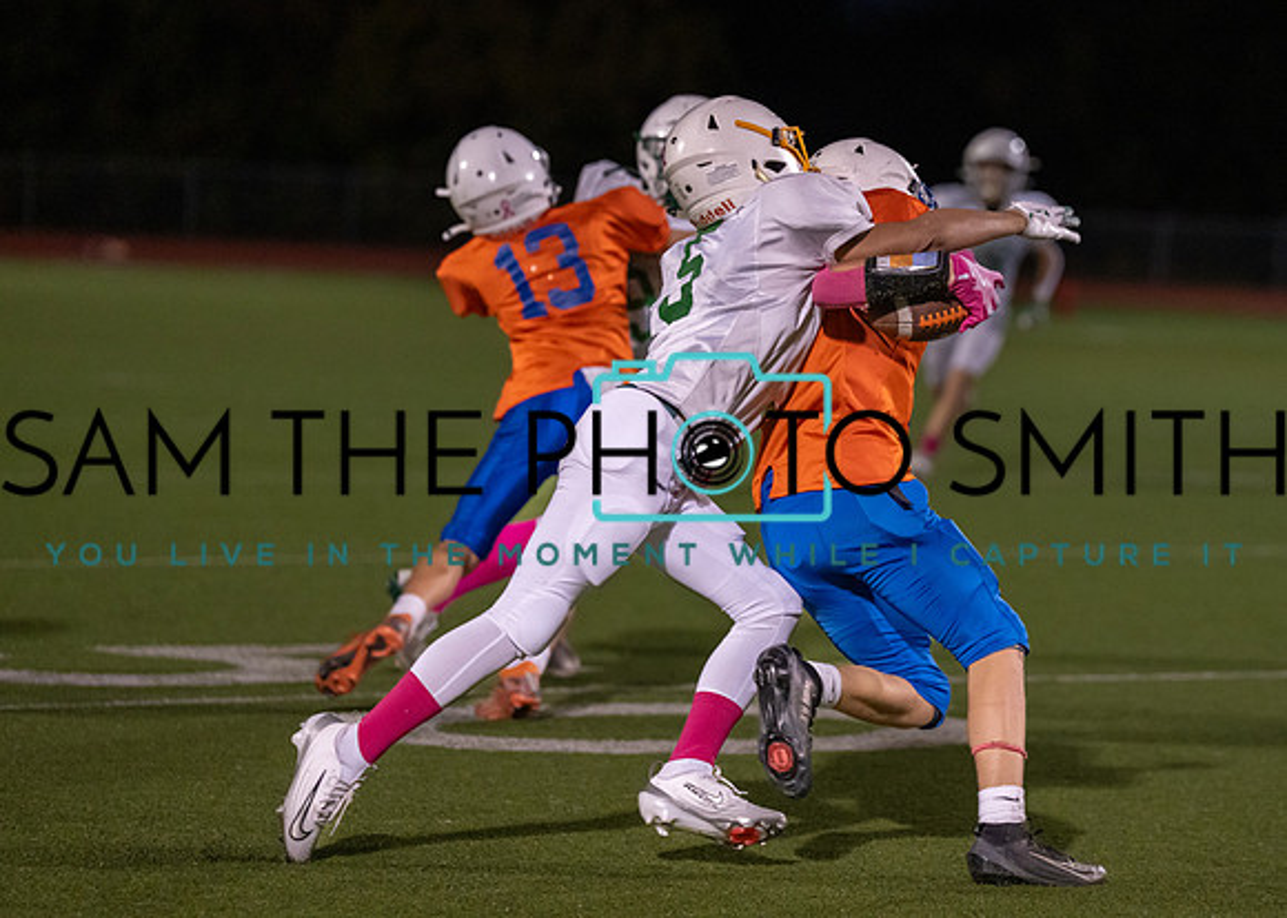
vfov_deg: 8.1
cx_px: 805
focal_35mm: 177
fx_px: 6463
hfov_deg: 11.4
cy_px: 381
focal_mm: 144
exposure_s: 1/1000
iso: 3200
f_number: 2.8
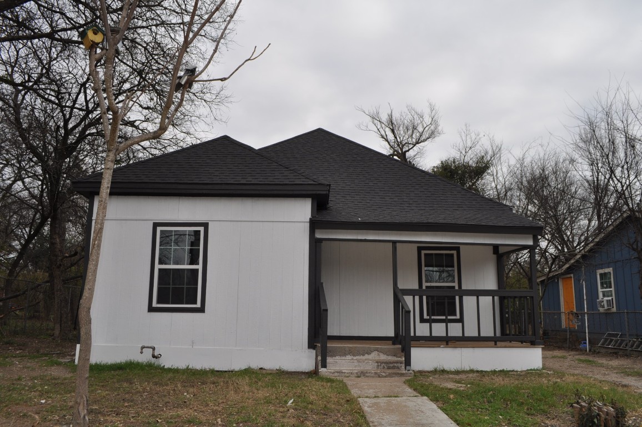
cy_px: 214
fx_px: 481
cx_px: 321
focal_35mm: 27
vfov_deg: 47.8
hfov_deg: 67.4
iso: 200
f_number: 10
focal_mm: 18
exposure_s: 1/200
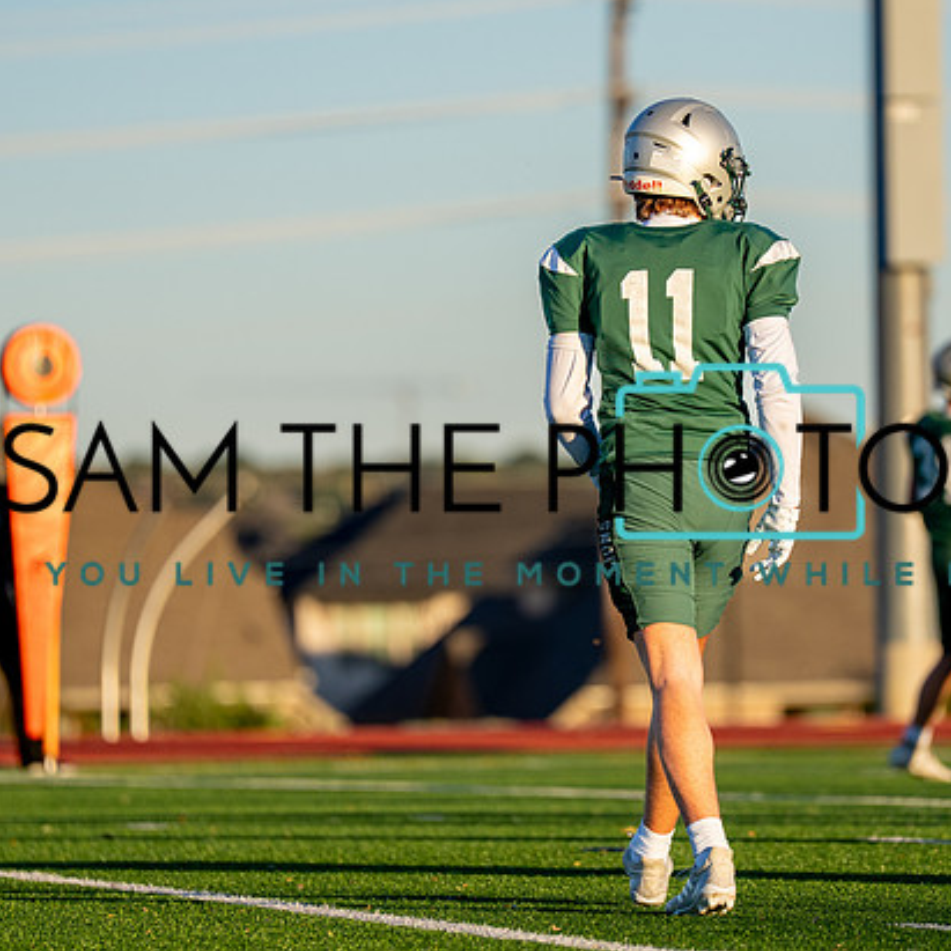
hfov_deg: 4.9
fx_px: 11127
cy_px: 443
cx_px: 634
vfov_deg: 4.9
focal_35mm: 358
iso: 200
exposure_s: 1/2000
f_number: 2.8
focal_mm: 200
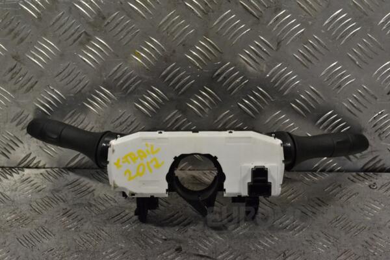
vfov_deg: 20.2
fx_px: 731
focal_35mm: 68
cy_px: 130
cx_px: 195
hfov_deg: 29.9
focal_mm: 45
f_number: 10
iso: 3200
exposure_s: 1/400
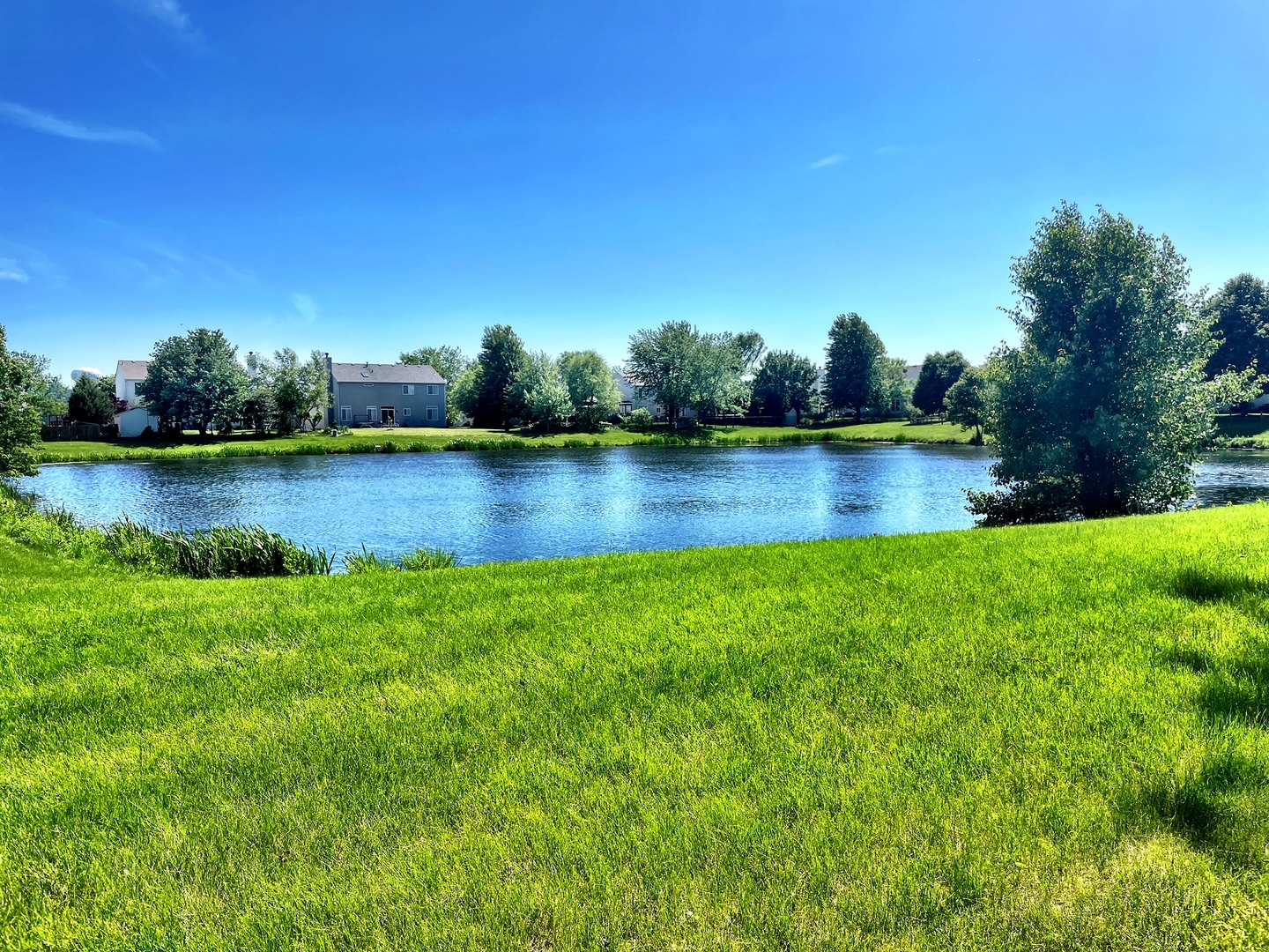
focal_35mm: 26
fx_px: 953
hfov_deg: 67.3
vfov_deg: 53.1
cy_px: 476
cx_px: 634
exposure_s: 1/2564
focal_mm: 4.2
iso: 50
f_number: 1.6
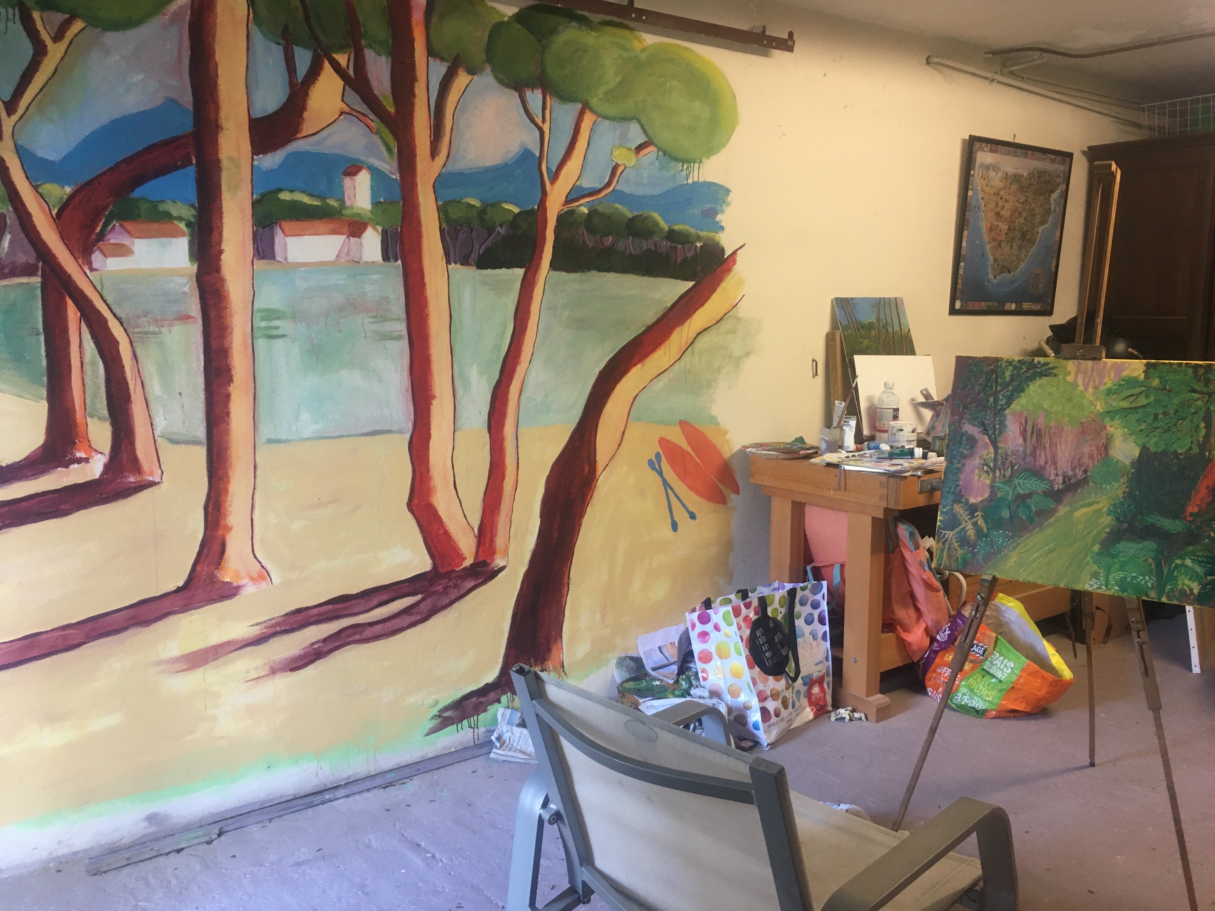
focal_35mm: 29
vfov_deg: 48.2
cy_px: 456
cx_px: 608
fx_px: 1018
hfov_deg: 61.7
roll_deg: -1.6
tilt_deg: -7.5
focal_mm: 4.15
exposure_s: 1/33
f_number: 2.2
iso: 125
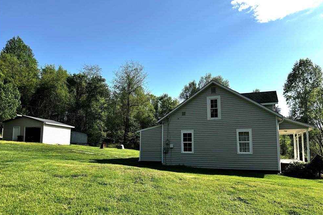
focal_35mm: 26
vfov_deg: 49.4
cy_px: 120
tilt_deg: +6.0
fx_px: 233
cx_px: 165
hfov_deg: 69.4
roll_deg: -0.1
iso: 80
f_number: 1.78
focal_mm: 6.76
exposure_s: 1/4049
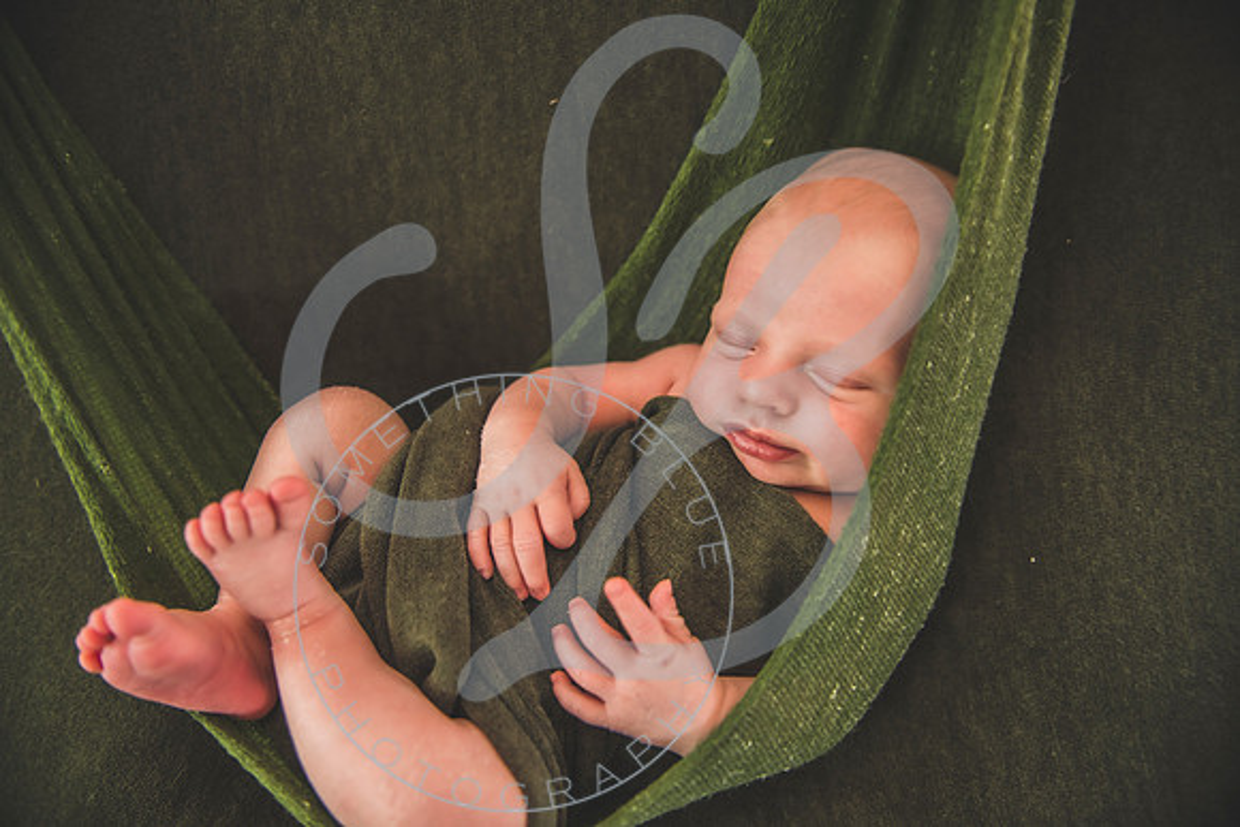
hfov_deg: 73.7
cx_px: 620
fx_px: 827
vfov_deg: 53.2
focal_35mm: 24
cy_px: 414
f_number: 2.8
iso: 400
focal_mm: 24
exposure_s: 1/125
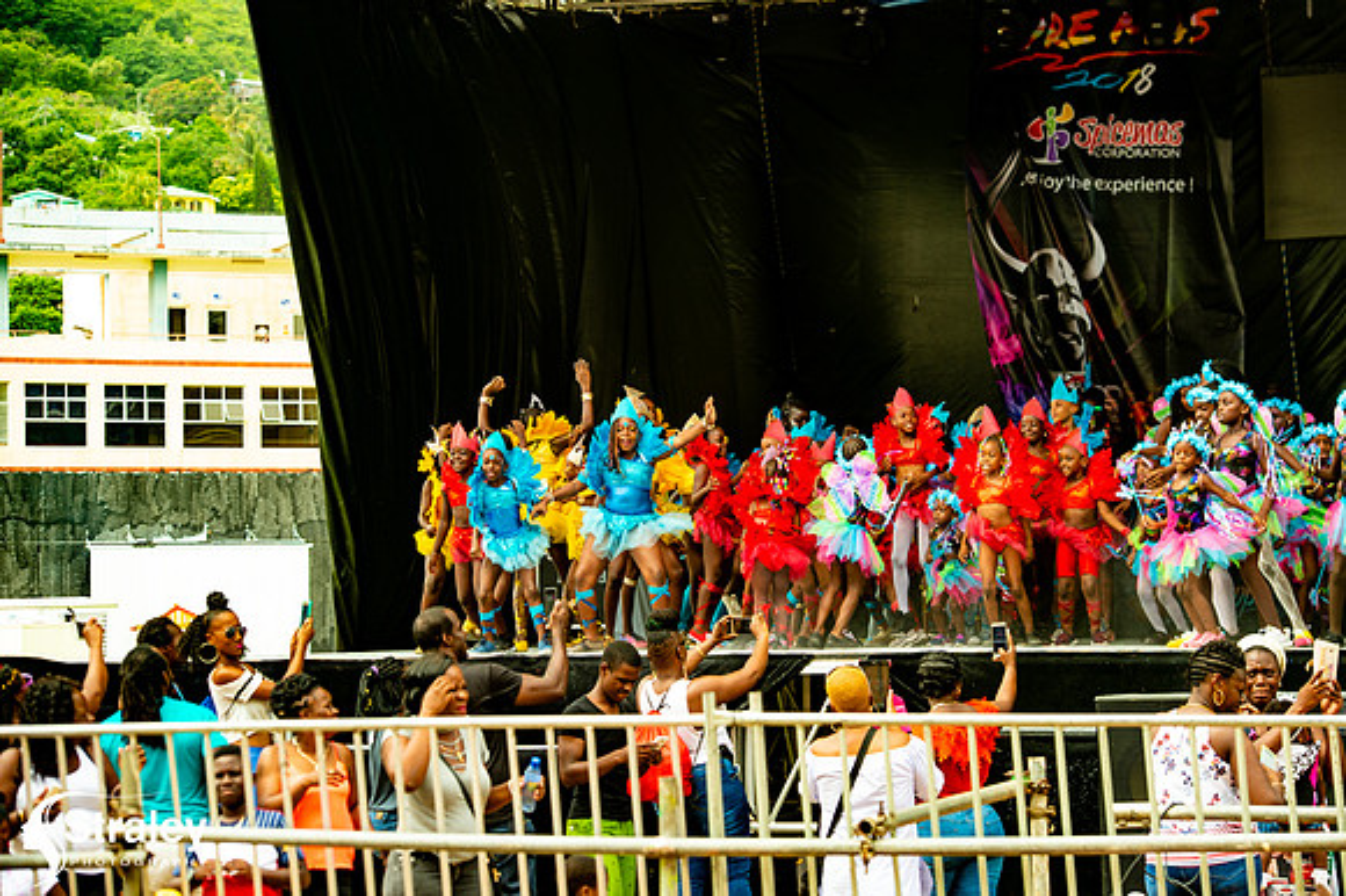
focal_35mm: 102
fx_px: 3811
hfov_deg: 20.0
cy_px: 448
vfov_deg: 13.4
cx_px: 673
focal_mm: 102
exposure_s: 1/200
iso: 160
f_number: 5.6
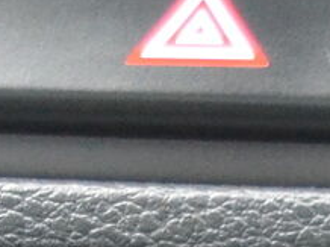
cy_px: 914
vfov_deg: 3.6
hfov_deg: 5.0
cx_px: 176
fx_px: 3754
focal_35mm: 394
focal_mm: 31
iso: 3200
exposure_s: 1/60
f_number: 4.2
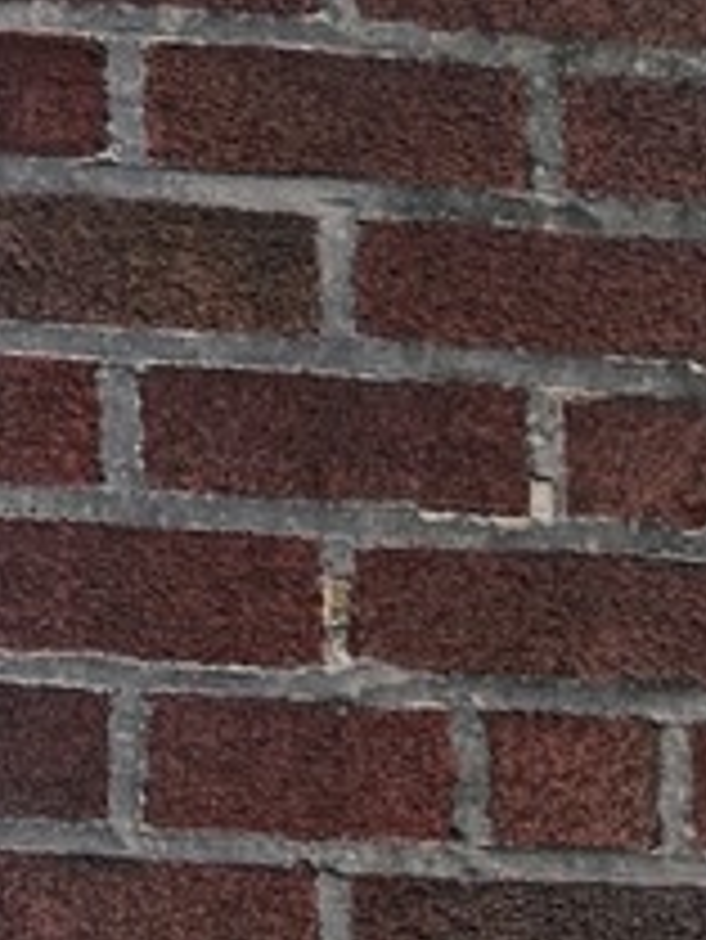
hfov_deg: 11.0
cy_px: 2366
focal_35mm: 132
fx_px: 3586
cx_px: -220
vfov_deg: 11.7
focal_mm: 6.3
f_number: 1.7
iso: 10
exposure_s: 1/193
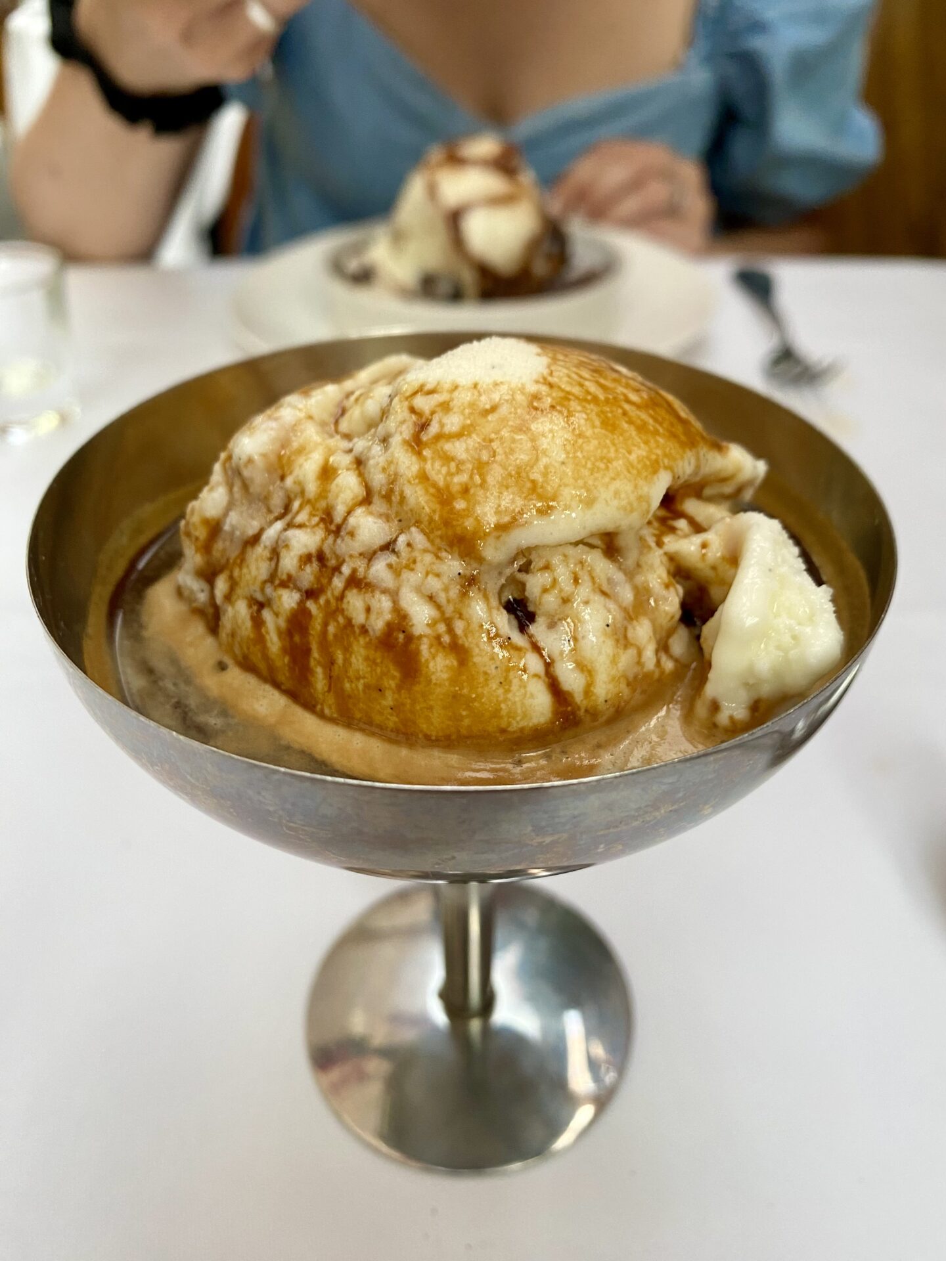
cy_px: 630
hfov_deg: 53.1
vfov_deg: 67.3
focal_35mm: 26
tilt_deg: -35.9
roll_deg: +1.4
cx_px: 473
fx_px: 947
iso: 125
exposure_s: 1/50
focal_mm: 4.25
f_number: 1.8
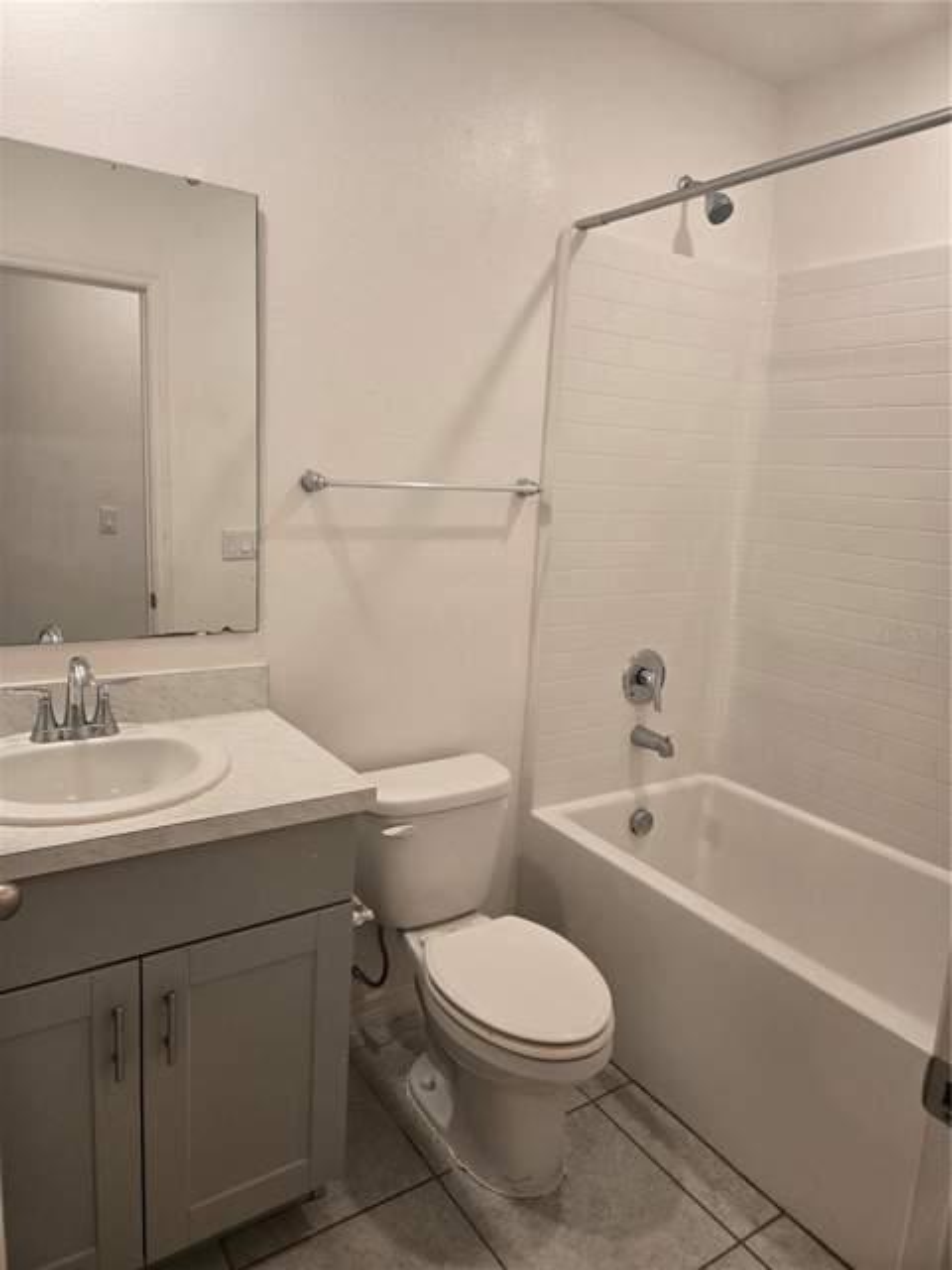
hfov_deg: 58.9
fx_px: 843
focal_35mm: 23
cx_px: 476
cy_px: 635
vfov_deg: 73.9
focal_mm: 5.4
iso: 100
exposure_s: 1/120
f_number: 1.8
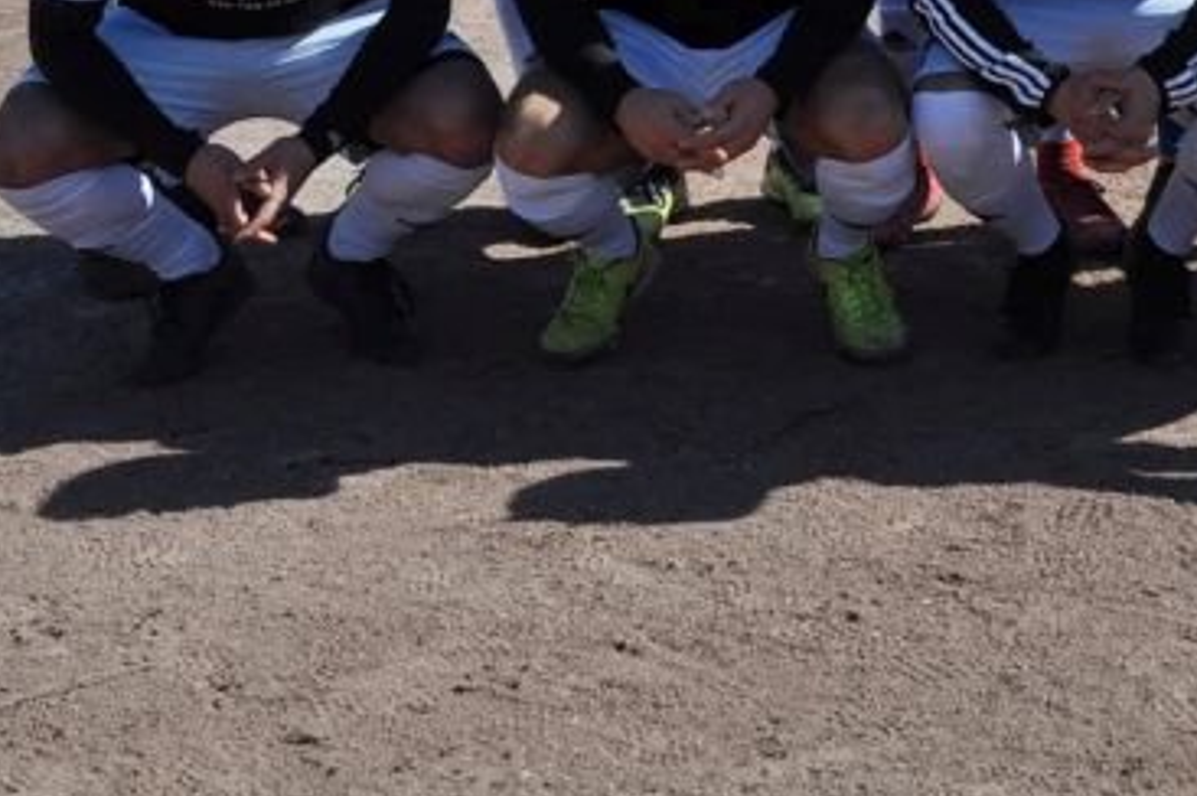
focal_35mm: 92
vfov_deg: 14.2
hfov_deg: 21.9
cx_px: 913
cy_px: -264
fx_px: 3056
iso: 200
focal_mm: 22
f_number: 9
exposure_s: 1/320
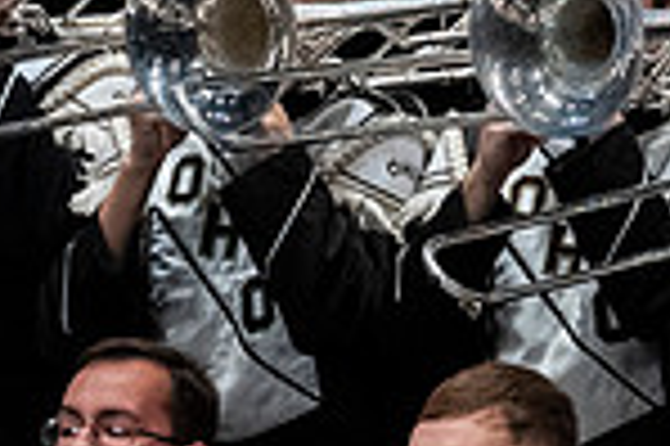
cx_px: 1187
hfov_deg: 1.8
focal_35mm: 1170
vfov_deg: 1.2
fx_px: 21751
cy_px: 252
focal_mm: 200
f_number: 4
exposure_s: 1/500
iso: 4000
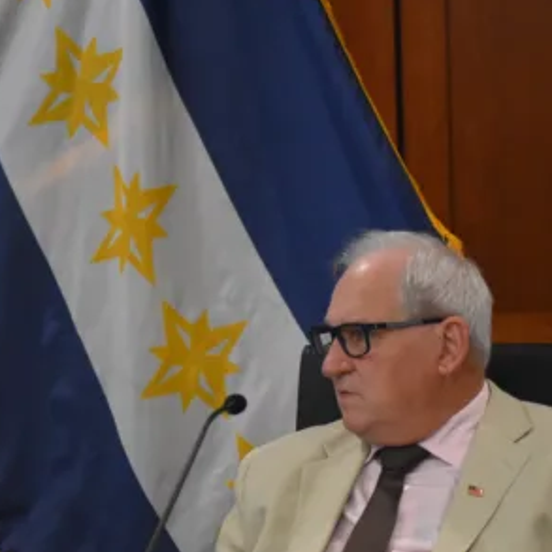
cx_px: 45
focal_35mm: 281
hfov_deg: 6.2
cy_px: 343
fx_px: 5070
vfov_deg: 6.2
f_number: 4.8
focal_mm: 86
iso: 3600
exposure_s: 1/250
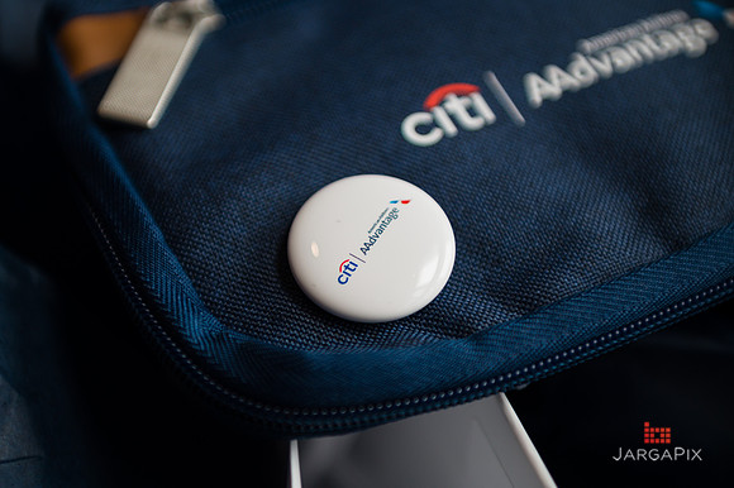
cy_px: 244
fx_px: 1426
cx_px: 367
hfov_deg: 28.9
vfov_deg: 19.4
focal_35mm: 70
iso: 400
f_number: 3.2
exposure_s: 1/640
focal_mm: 70
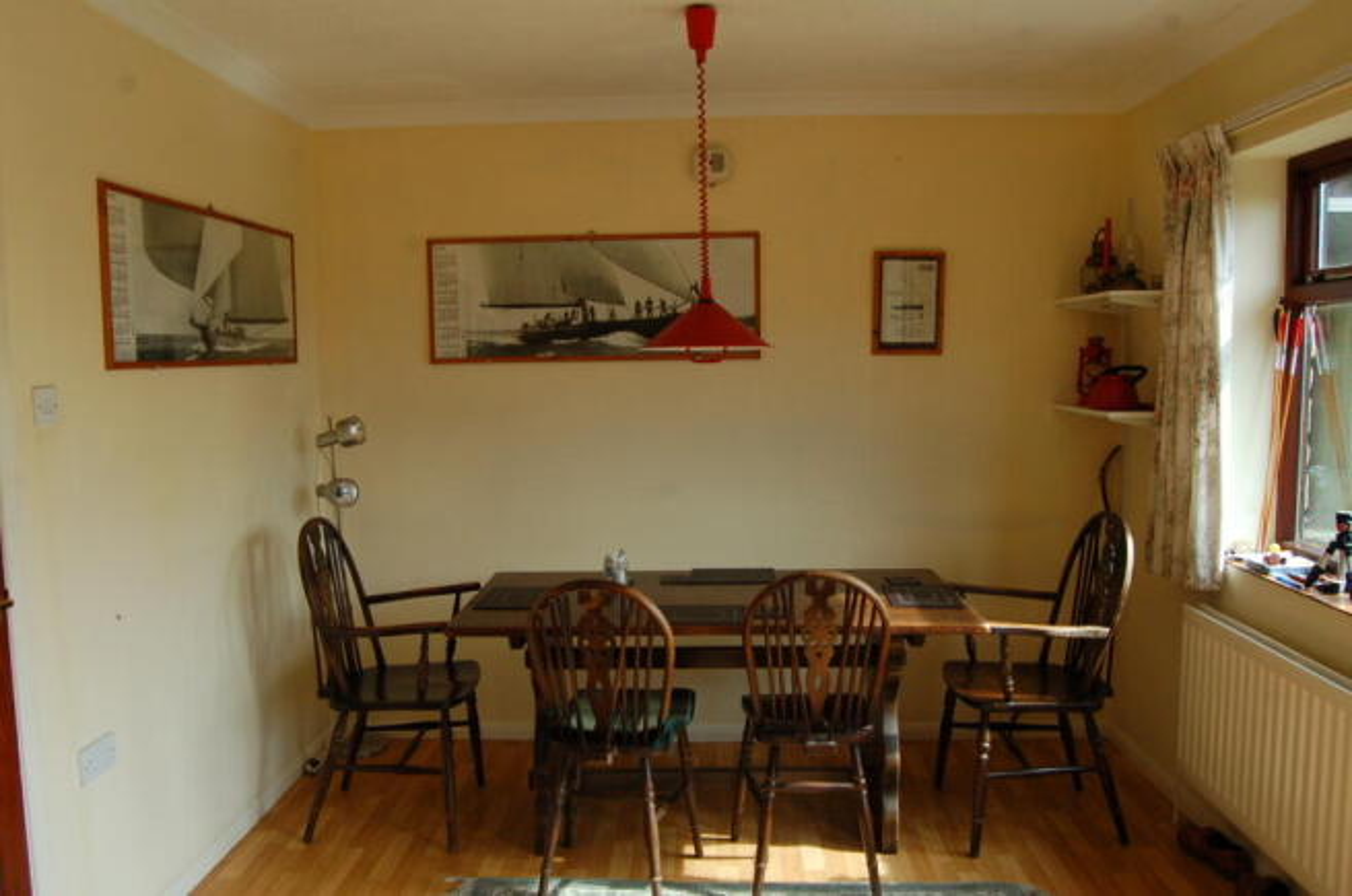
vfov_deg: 47.8
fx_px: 1012
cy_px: 448
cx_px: 676
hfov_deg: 67.5
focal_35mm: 27
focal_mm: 18
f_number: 8
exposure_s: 1/250
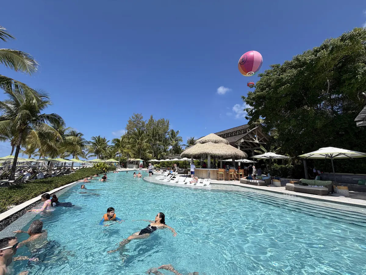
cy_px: 138
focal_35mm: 14
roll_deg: -1.4
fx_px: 148
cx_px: 183
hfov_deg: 102.1
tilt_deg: +11.0
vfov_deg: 85.7
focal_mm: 2.22
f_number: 2.2
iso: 20
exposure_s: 1/1145
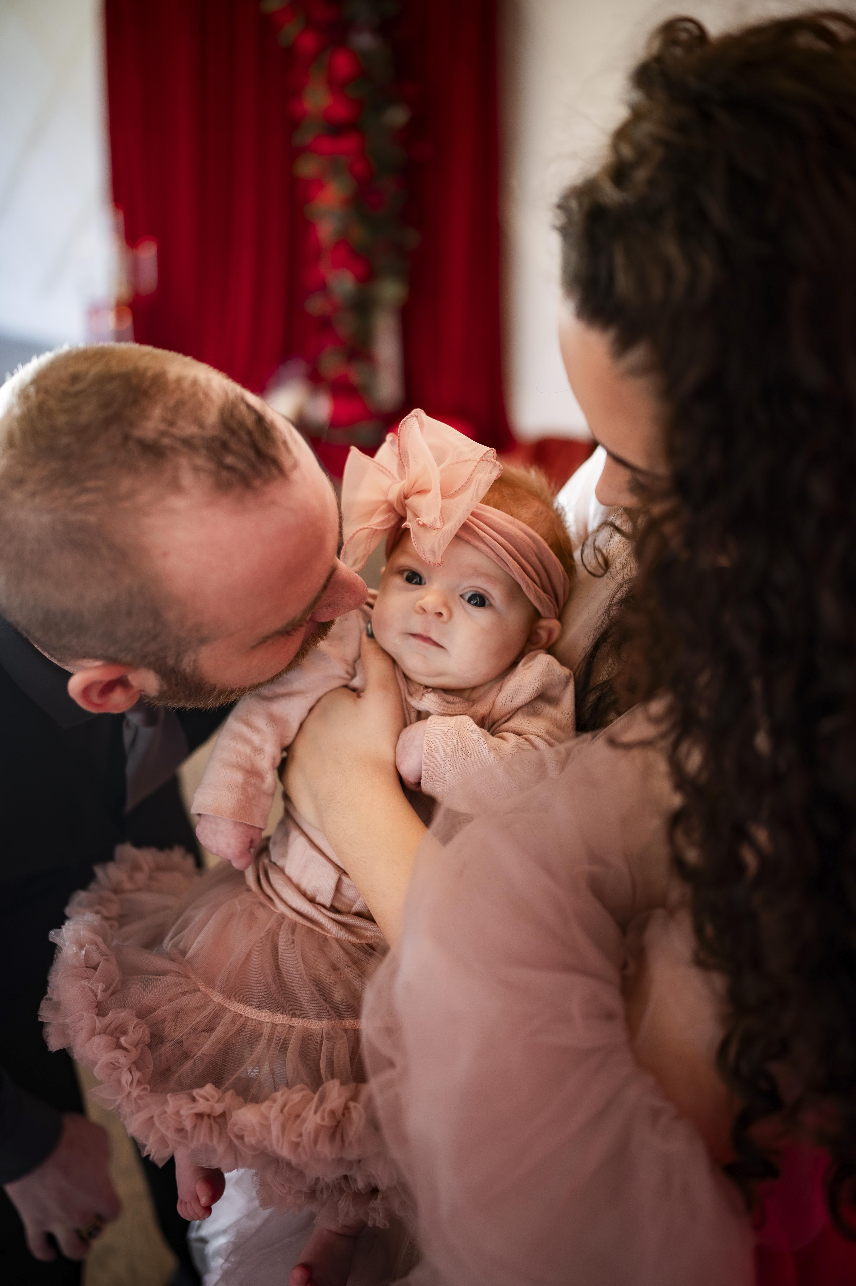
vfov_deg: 54.5
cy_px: 643
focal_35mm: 35
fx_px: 1250
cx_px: 428
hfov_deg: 37.8
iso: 125
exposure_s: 1/125
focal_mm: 35
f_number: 1.8
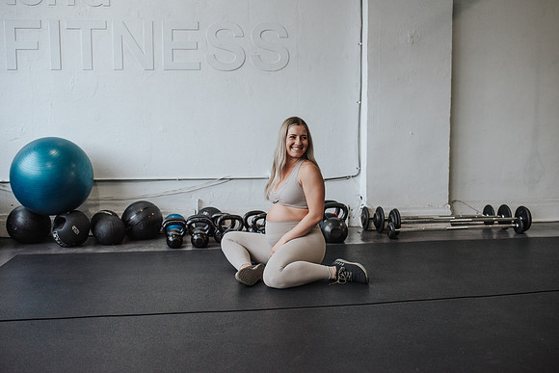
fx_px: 548
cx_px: 280
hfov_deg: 54.1
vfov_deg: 37.6
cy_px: 186
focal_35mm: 35
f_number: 3.2
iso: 800
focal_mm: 35
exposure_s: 1/250
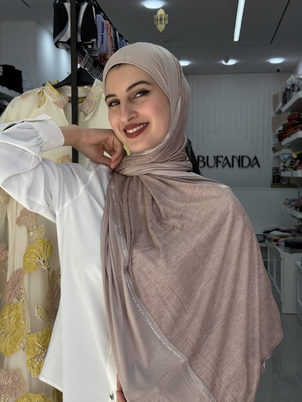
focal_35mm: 48
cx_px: 151
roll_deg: -0.7
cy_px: 201
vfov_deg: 39.7
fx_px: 558
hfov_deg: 30.3
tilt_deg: -2.2
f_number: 1.78
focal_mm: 6.76
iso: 80
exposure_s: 1/740
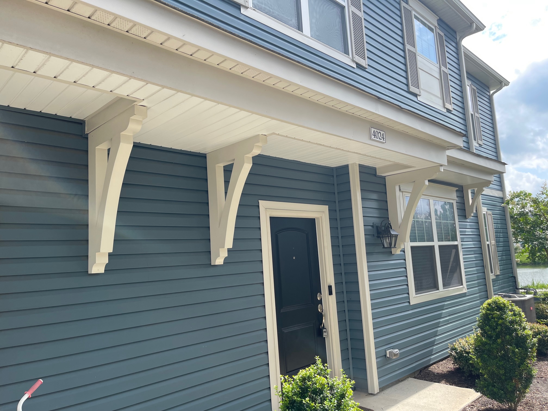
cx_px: 274
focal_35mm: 26
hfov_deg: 67.3
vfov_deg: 53.1
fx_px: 412
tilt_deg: +7.3
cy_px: 206
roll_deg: +3.6
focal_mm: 5.1
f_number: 1.6
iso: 32
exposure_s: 1/1140
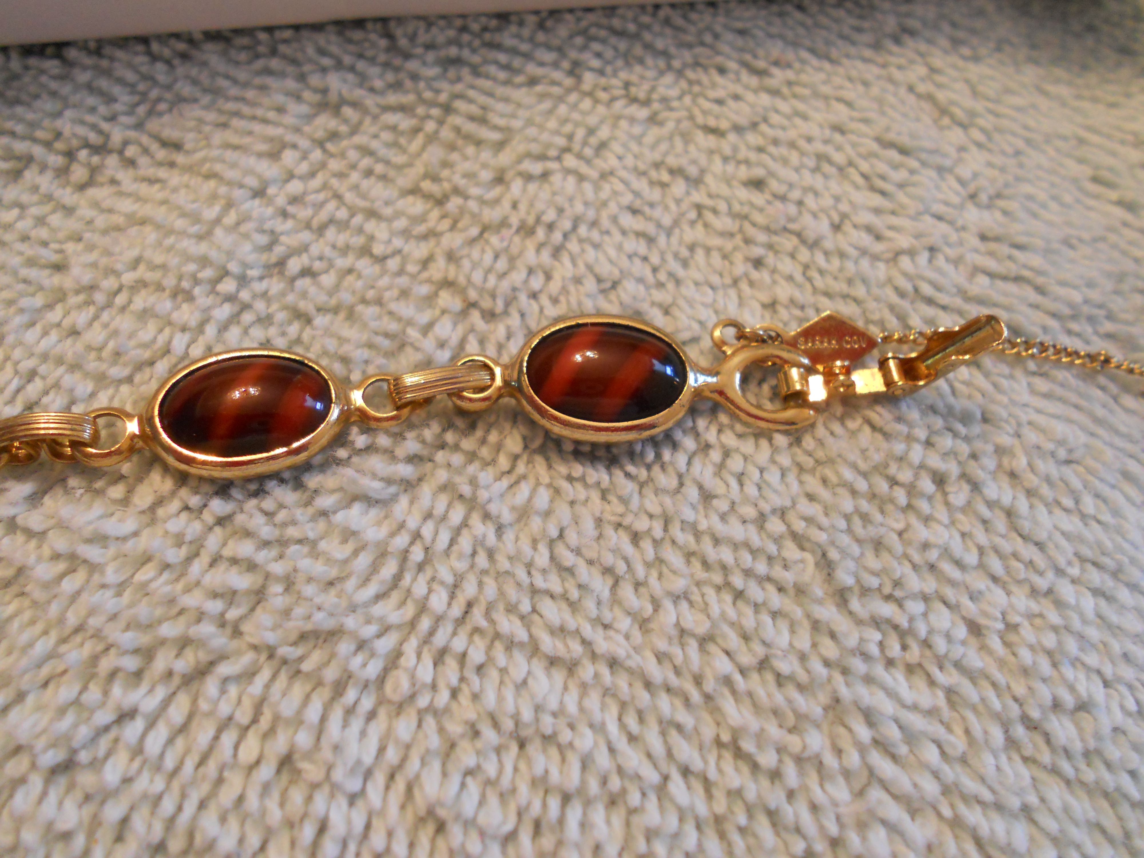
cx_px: 572
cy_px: 429
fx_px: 1058
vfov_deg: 44.2
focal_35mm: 32
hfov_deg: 56.8
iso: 320
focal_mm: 5.8
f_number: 3.5
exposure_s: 1/30
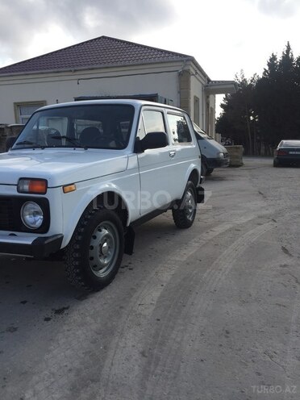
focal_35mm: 29
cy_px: 200
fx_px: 335
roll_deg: +2.9
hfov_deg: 48.2
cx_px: 150
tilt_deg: -10.0
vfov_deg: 61.7
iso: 32
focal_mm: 4.15
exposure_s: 1/1319
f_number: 2.2
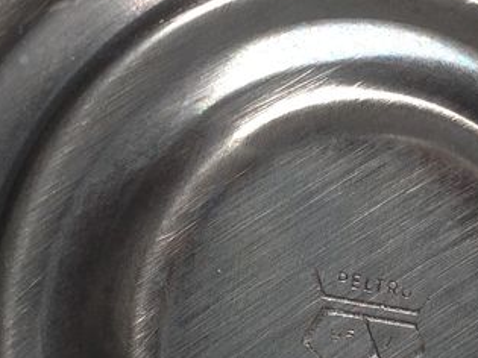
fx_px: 1532
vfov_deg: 13.2
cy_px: 348
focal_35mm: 111
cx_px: 360
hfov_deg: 17.6
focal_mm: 4.28
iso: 50
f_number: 2.4
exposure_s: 1/30
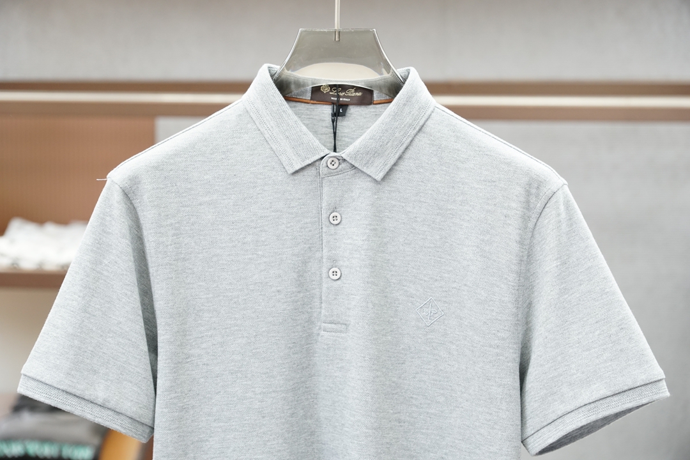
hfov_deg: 23.0
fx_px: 1696
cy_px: 230
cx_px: 345
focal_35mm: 88
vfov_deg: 15.4
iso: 640
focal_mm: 59
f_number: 4
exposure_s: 1/125
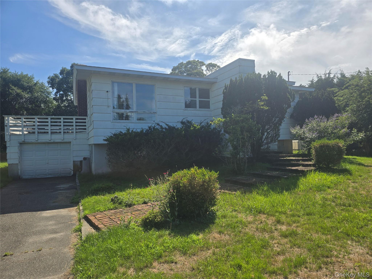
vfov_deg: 58.9
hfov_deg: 73.9
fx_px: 247
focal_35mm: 23
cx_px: 186
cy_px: 140
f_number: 1.7
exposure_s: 1/1272
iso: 12
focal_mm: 6.3
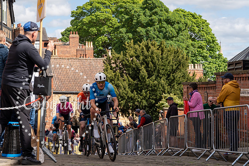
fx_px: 624
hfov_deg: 22.5
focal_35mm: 90
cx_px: 100
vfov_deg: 15.2
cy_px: 67
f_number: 5
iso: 250
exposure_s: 1/1000
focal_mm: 70
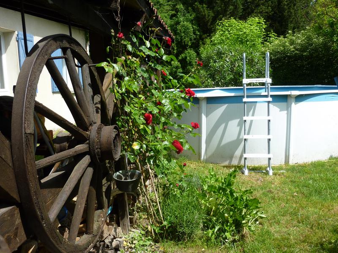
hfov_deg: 56.8
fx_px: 312
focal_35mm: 32
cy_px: 126
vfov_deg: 44.2
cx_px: 169
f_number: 4
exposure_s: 1/400
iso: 80
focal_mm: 5.3
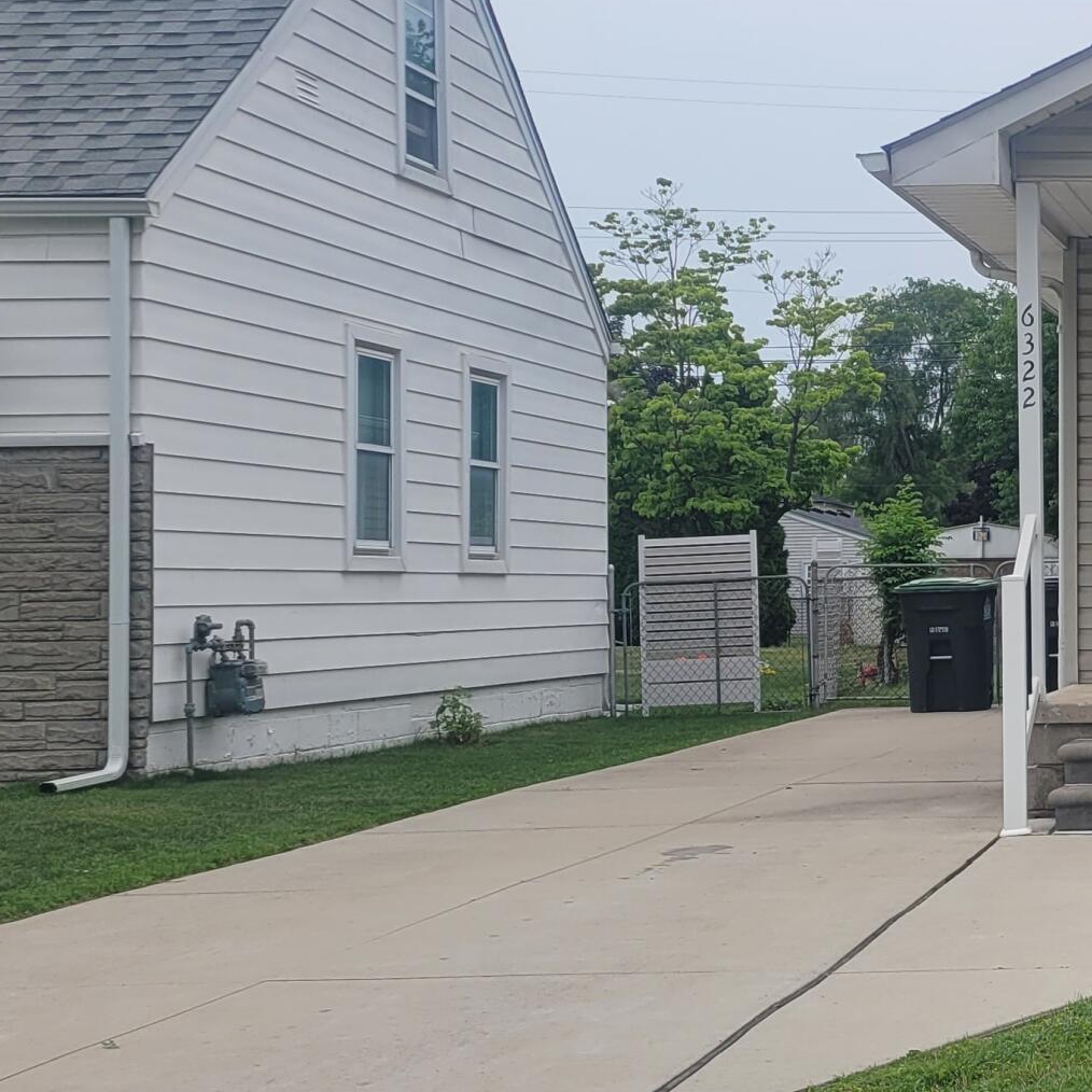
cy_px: 546
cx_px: 1503
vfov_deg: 25.4
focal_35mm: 68
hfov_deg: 22.2
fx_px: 2427
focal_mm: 5.4
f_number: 1.8
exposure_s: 1/1480
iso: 40
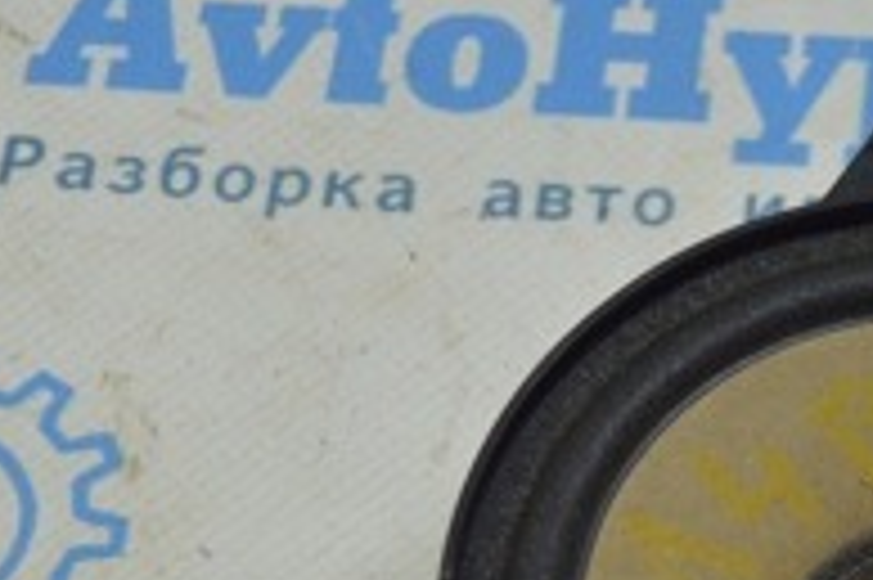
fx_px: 3238
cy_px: 591
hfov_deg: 15.1
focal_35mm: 134
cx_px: 824
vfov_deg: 10.2
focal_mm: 27
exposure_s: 1/40
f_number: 5.6
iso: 400
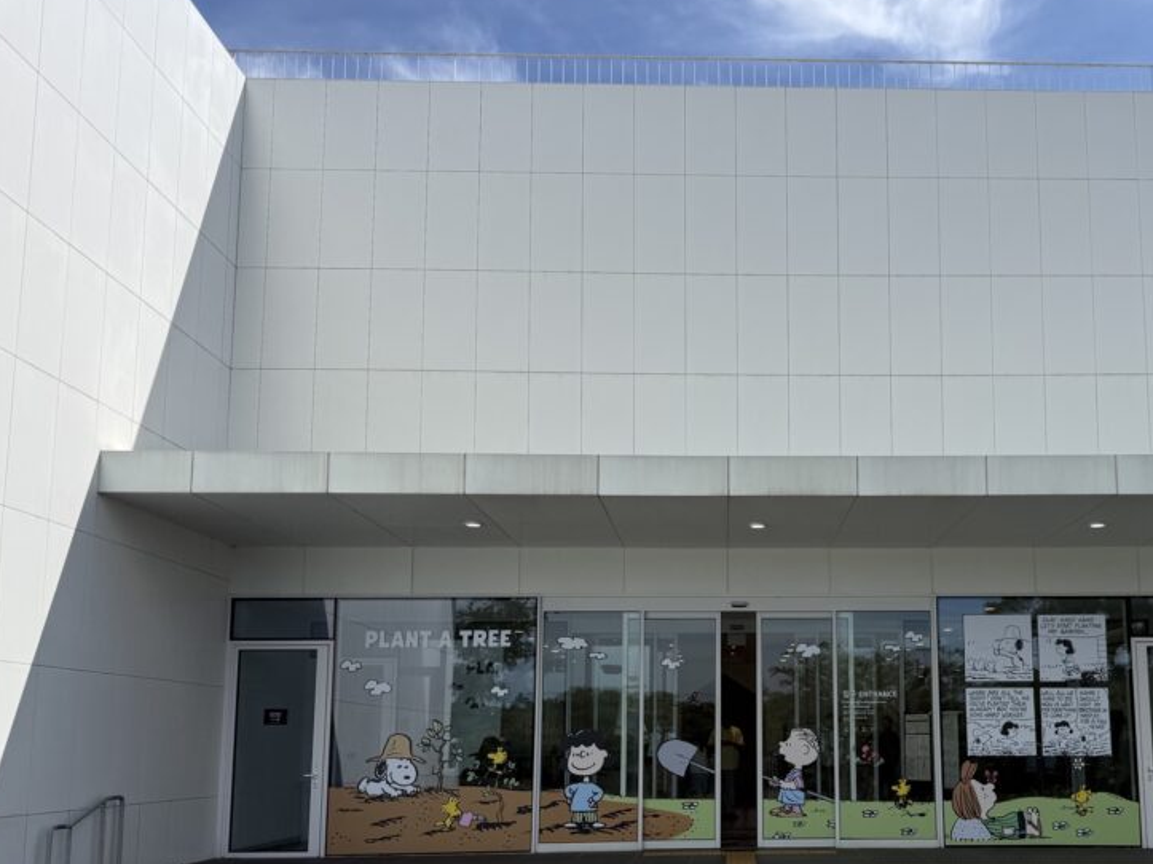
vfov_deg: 41.2
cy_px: 588
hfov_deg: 52.9
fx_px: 1132
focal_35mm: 34
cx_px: 772
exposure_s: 1/6711
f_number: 1.78
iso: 80
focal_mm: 6.76
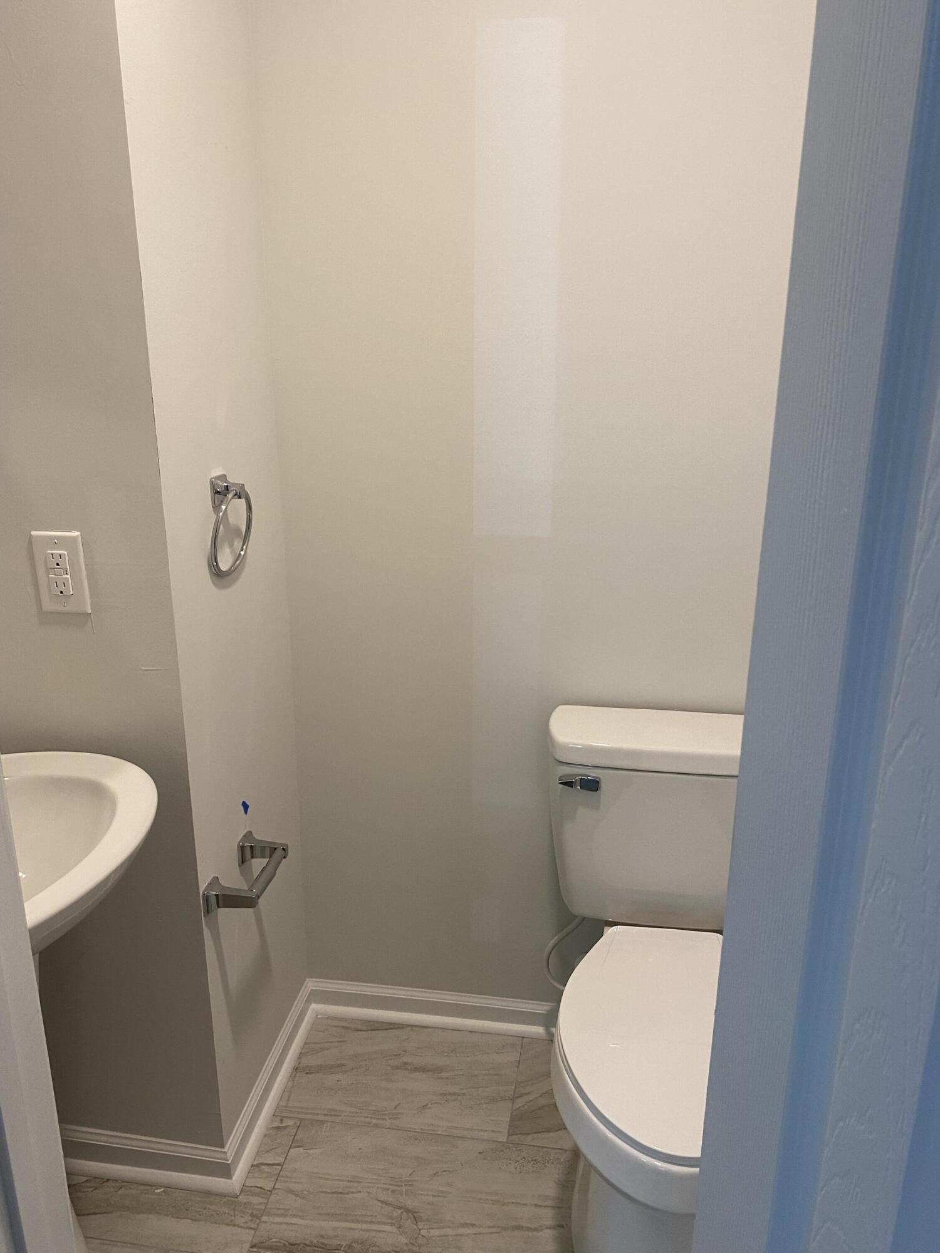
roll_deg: +1.6
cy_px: 626
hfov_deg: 53.1
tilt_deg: -16.9
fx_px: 941
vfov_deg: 67.3
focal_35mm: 26
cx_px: 470
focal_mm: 4.25
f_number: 1.8
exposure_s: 1/60
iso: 80
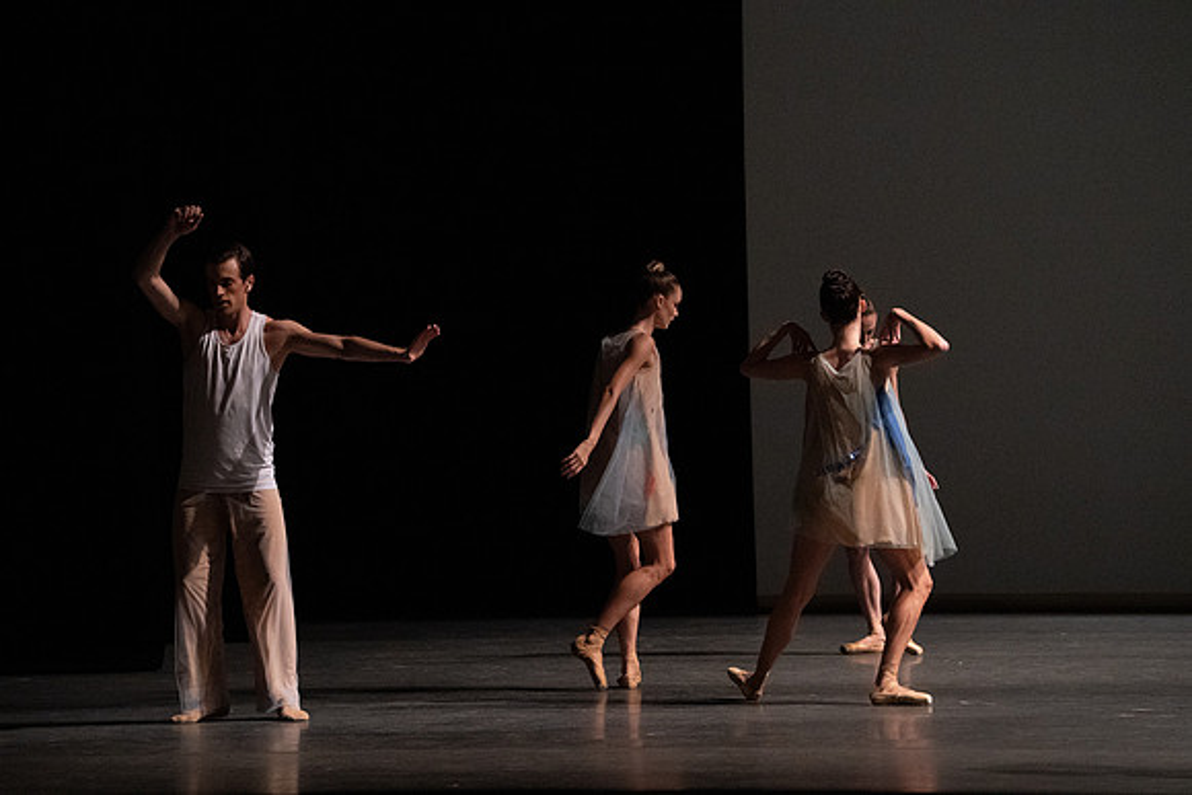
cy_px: 398
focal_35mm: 200
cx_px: 596
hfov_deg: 10.3
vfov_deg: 6.9
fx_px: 6623
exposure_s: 1/400
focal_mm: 200
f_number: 6.3
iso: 16000
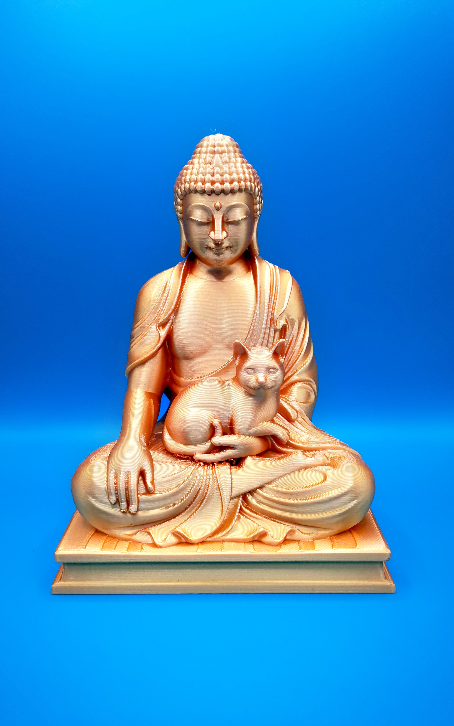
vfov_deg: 64.6
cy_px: 364
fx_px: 574
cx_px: 218
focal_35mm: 29
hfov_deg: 43.1
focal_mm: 4.75
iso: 50
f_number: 1.8
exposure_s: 1/418
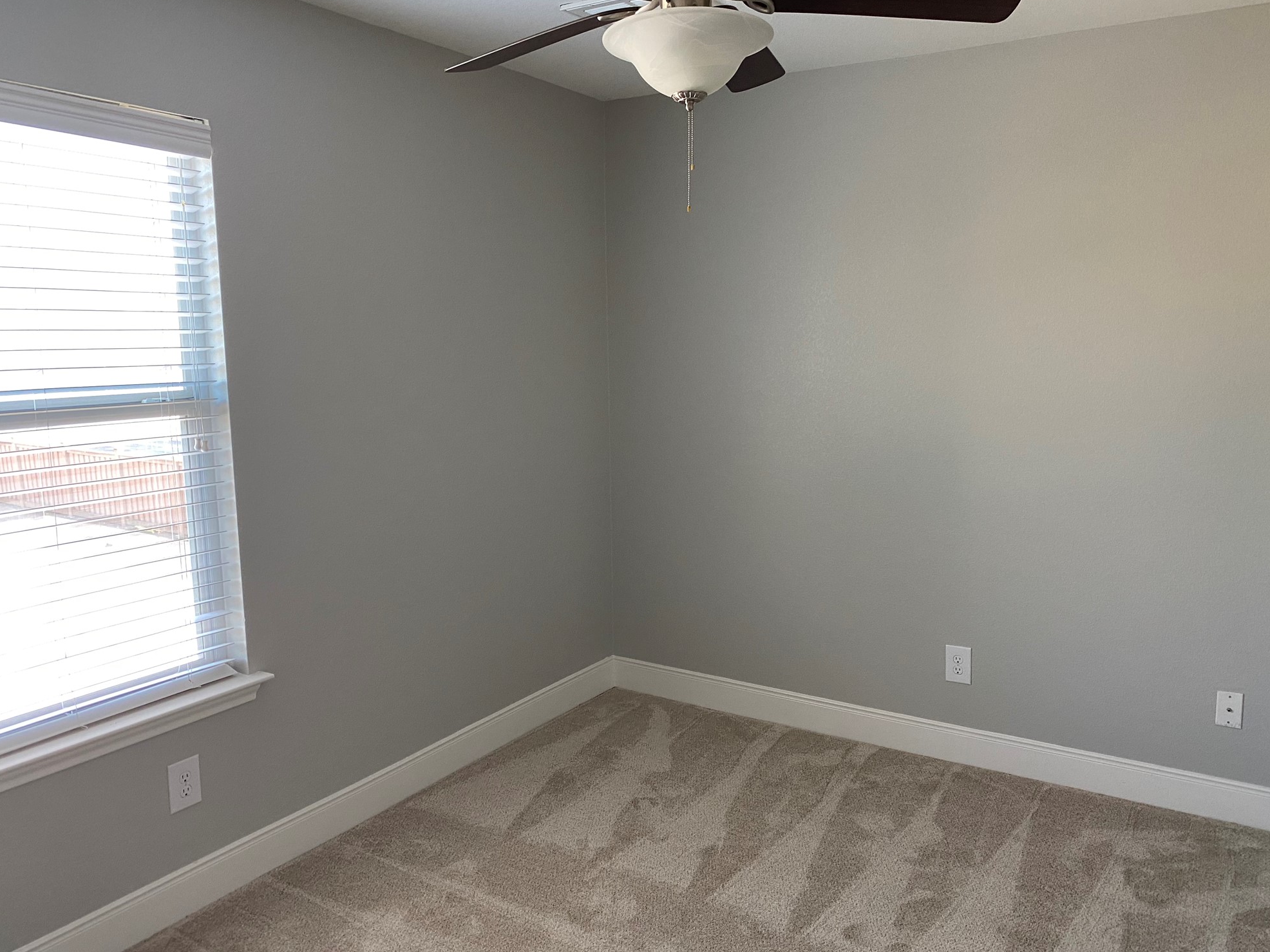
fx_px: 991
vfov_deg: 51.4
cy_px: 479
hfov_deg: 65.3
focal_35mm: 27
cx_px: 656
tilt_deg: -9.0
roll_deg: +0.1
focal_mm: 4.25
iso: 125
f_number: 1.8
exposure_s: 1/60
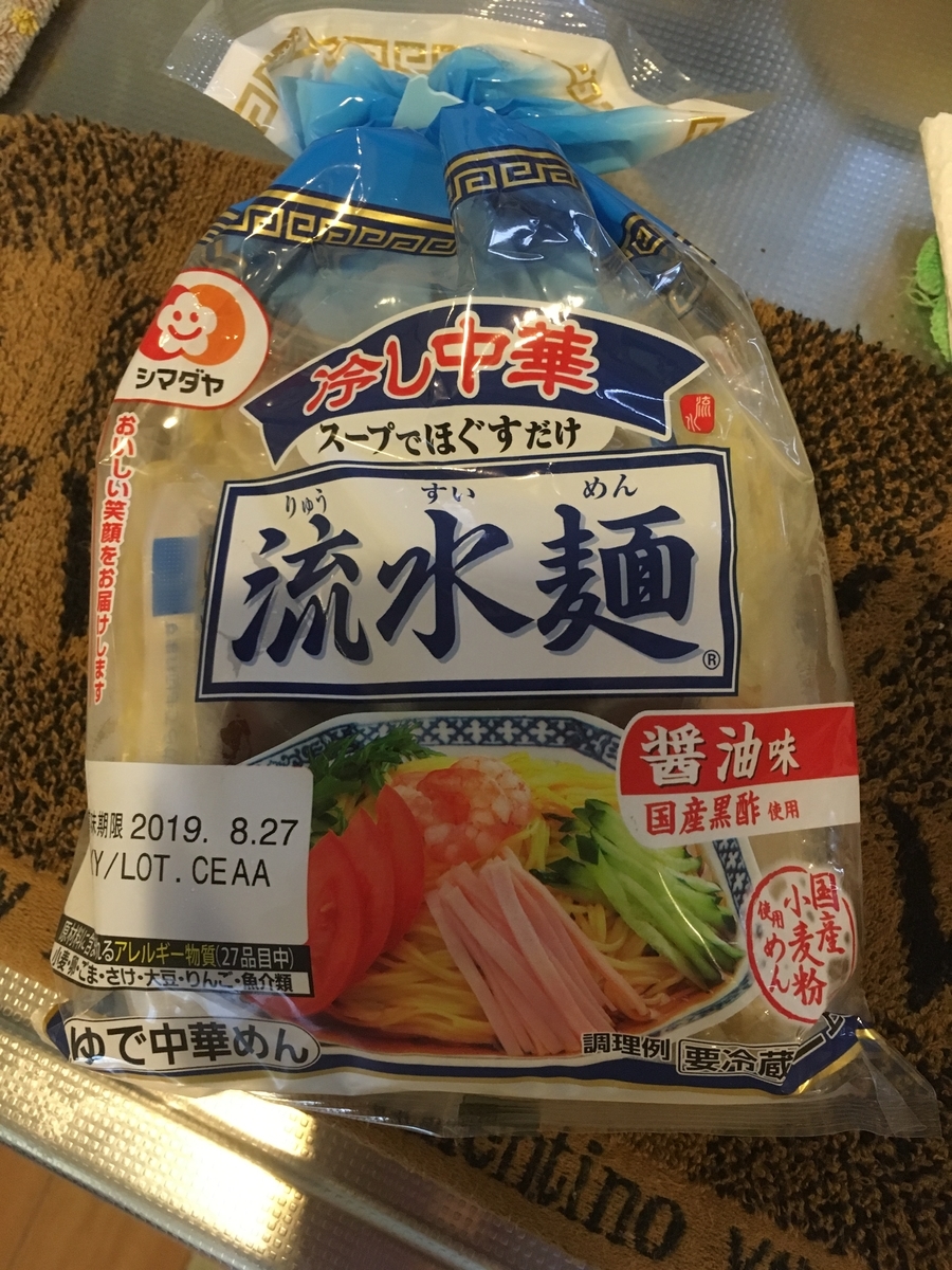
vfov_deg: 61.7
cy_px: 635
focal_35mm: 29
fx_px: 1063
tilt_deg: -75.6
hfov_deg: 48.2
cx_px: 476
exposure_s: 1/17
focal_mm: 4.15
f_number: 2.2
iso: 200
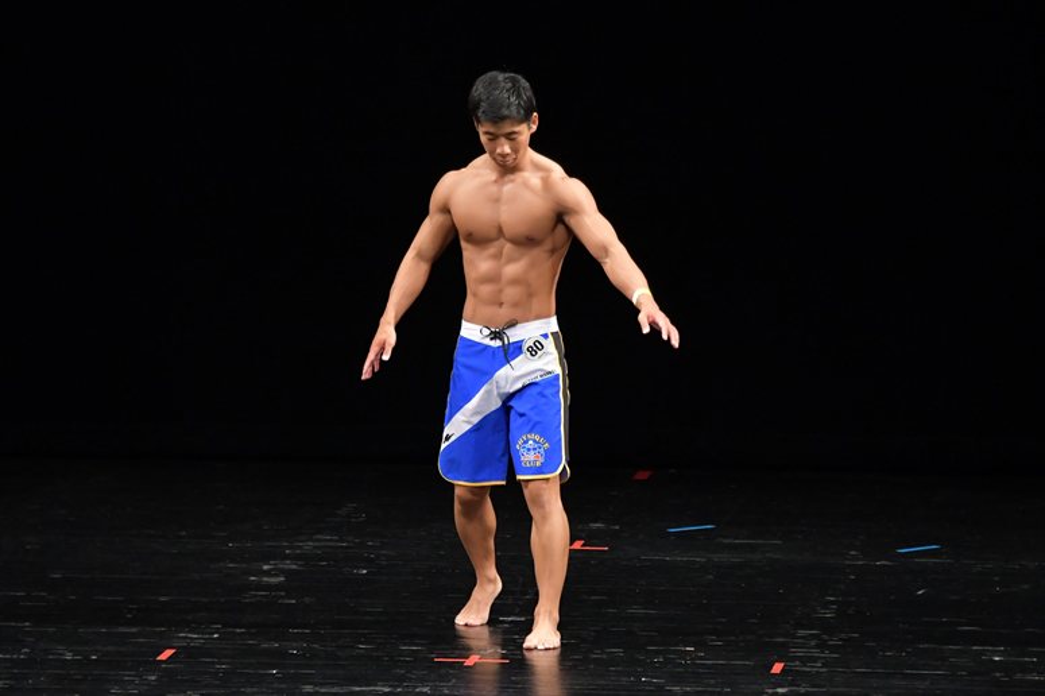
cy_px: 348
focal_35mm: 285
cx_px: 522
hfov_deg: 7.2
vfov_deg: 4.8
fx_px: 8269
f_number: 5.6
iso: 3200
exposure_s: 1/400
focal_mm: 190
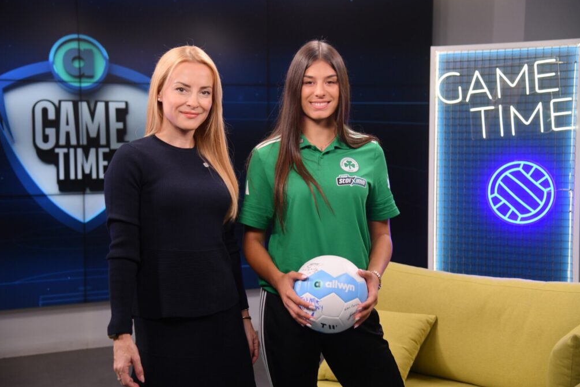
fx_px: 854
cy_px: 190
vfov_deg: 25.5
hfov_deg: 37.5
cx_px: 291
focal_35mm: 53
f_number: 4
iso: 800
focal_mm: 52
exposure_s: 1/250
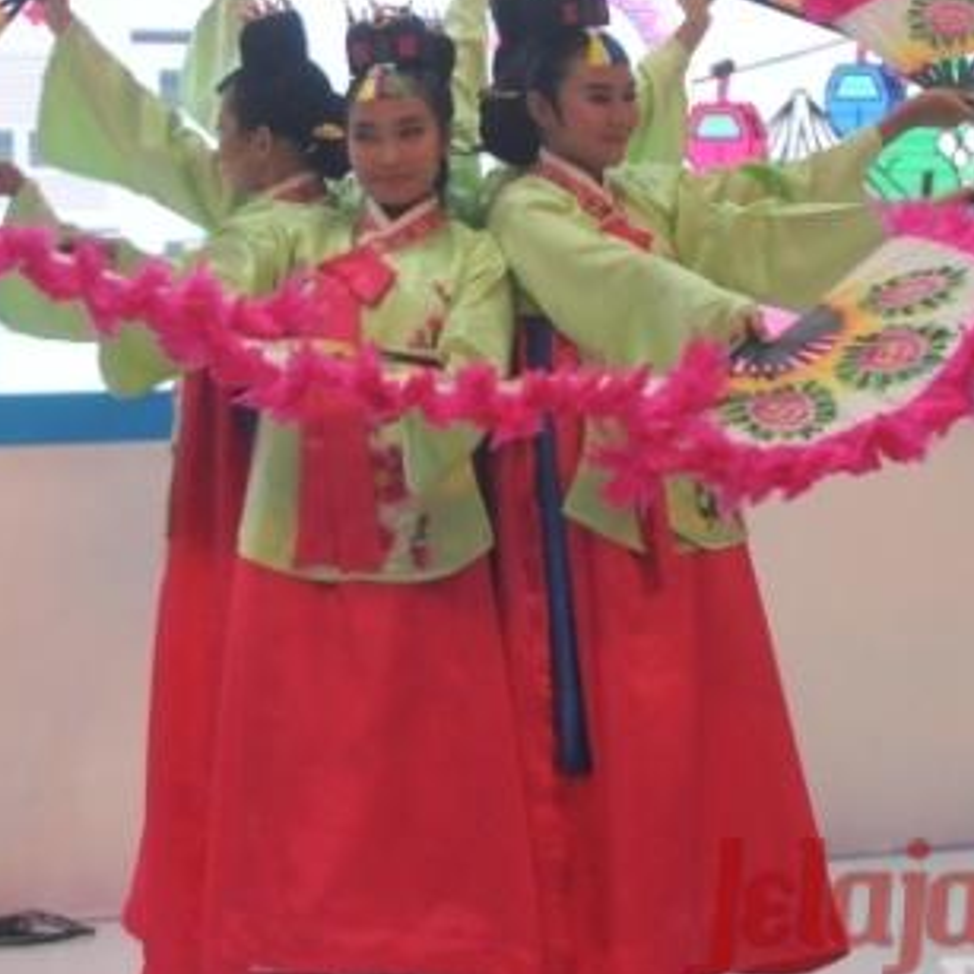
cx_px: 470
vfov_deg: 17.3
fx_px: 3183
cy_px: 225
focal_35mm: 100
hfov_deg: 17.4
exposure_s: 1/500
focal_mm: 28
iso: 1250
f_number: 5
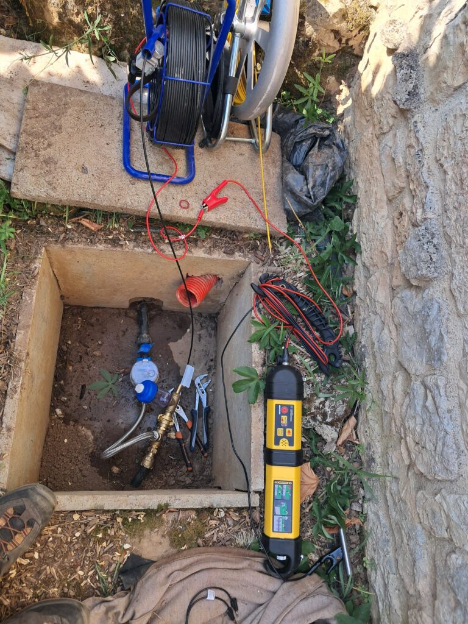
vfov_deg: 65.3
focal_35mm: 27
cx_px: 234
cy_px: 312
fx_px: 487
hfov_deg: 51.4
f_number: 1.8
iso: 50
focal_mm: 4
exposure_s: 1/122
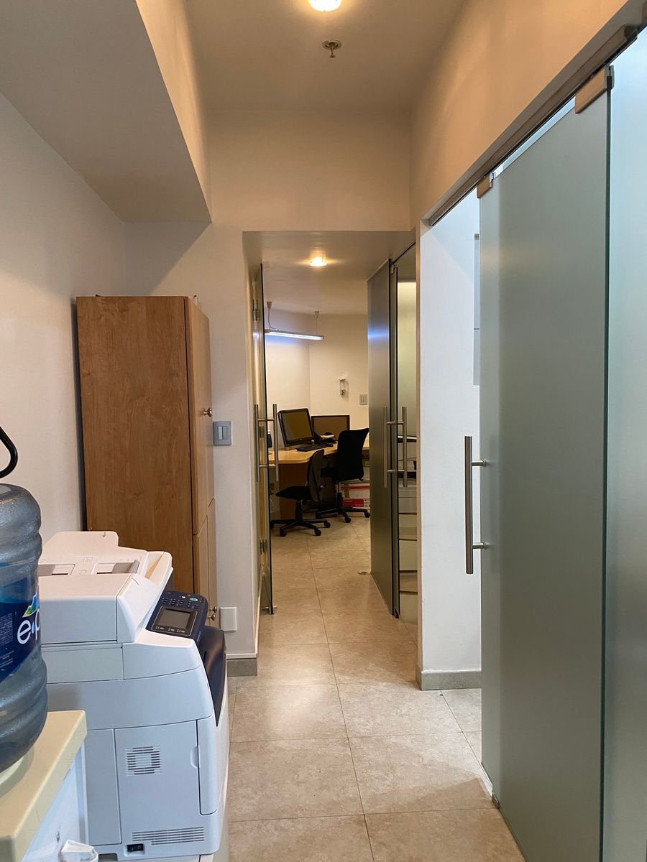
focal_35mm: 26
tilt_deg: -4.1
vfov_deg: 67.3
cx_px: 324
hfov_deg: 53.1
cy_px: 431
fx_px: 648
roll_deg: +1.2
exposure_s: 1/60
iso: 160
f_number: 1.8
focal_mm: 4.25
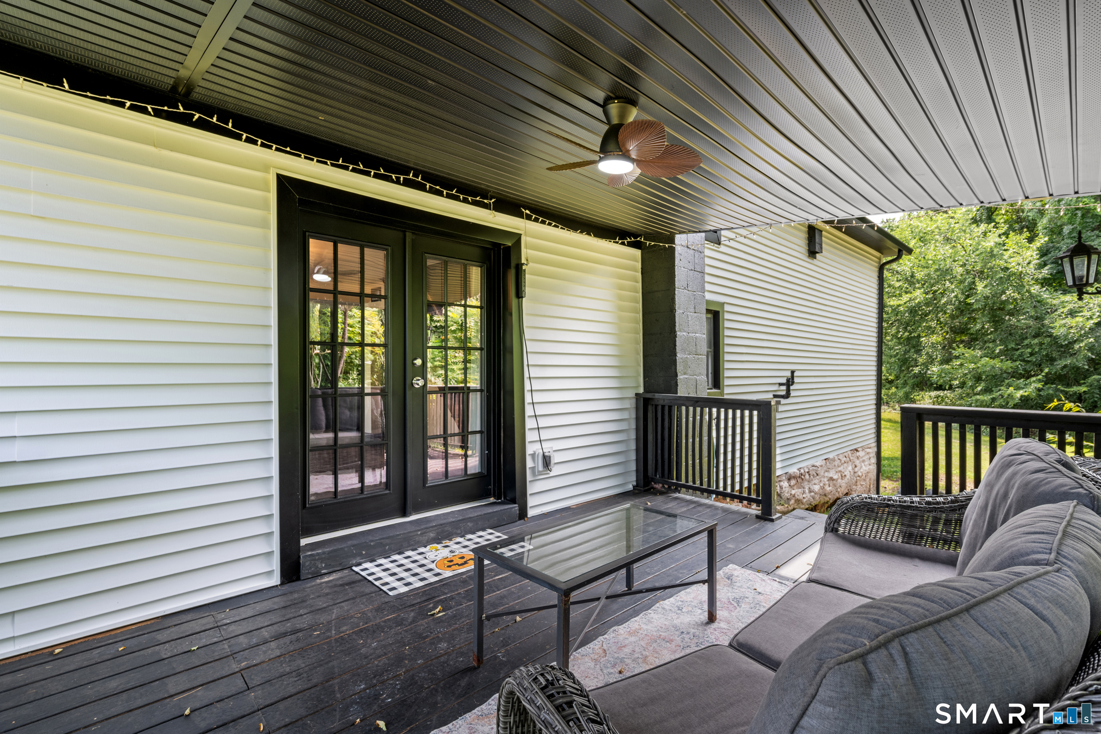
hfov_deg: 96.7
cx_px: 550
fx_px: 489
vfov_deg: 73.8
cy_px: 367
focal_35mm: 16
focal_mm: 16
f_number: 9
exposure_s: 1/10
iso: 320
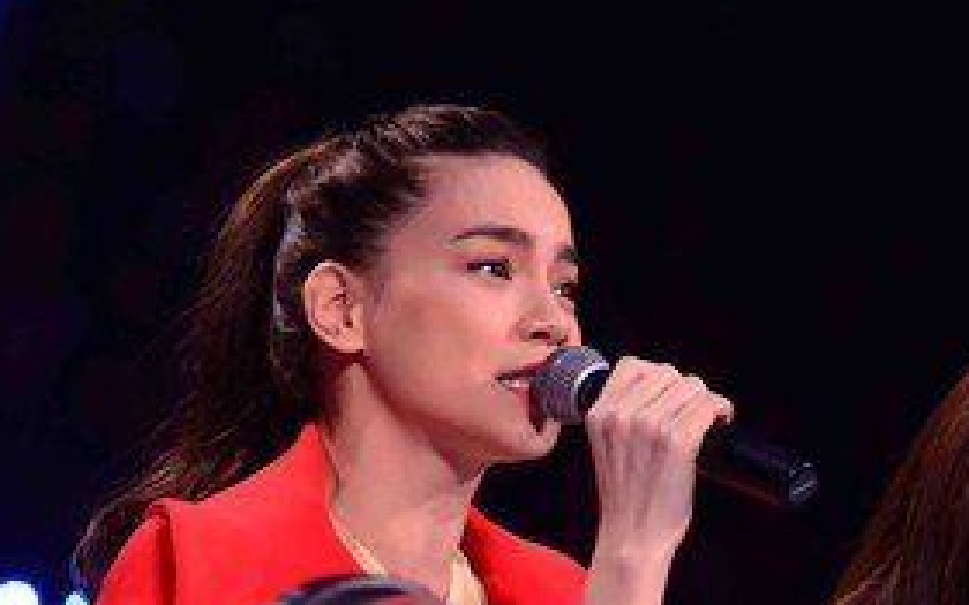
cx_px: -24
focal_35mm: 437
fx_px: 11540
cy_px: 534
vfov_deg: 3.0
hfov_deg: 4.8
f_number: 3.5
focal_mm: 200
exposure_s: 1/200
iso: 1000
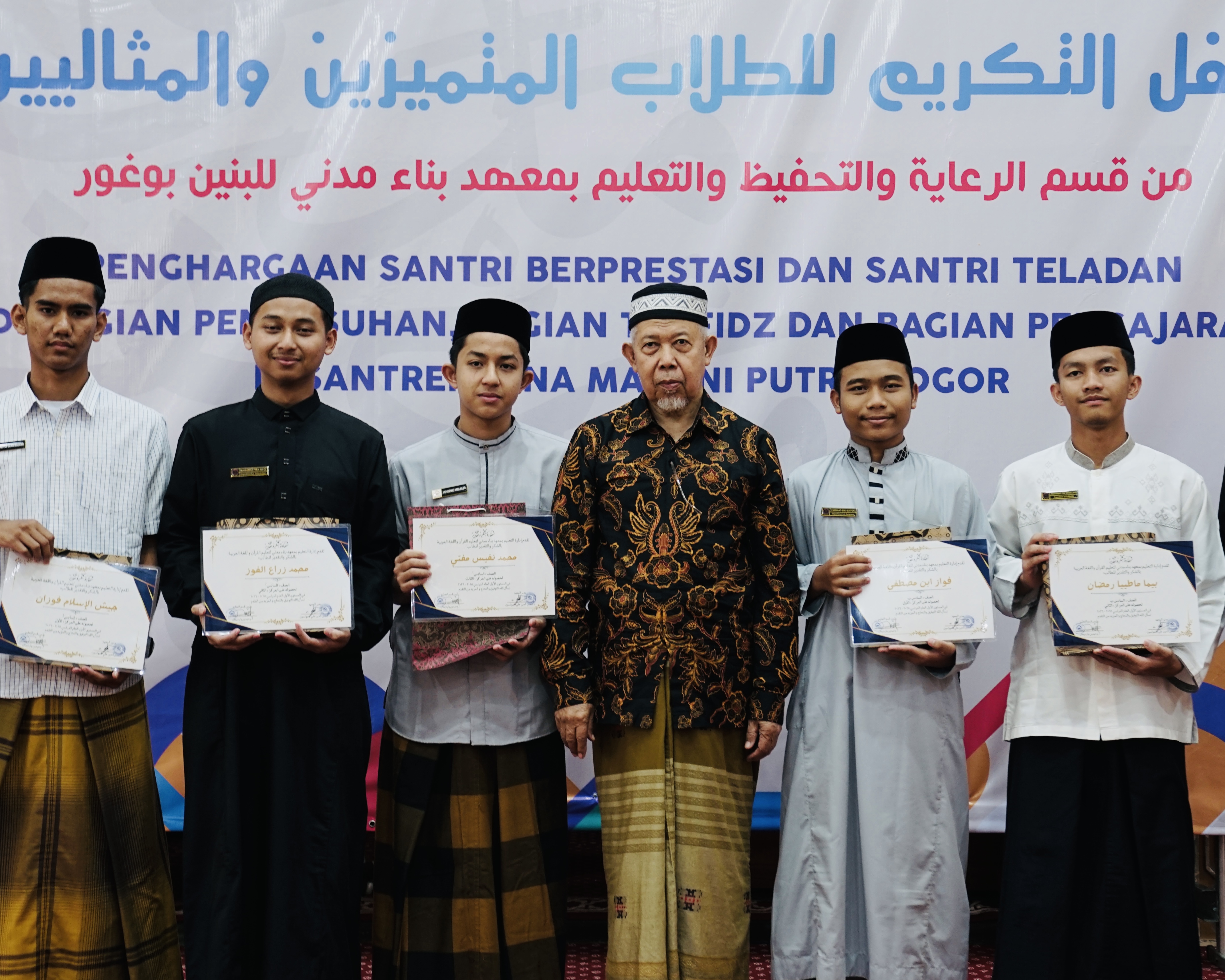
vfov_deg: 24.6
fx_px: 2248
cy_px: 490
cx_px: 701
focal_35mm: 62
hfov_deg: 30.4
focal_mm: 55
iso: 640
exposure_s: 1/30
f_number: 2.8
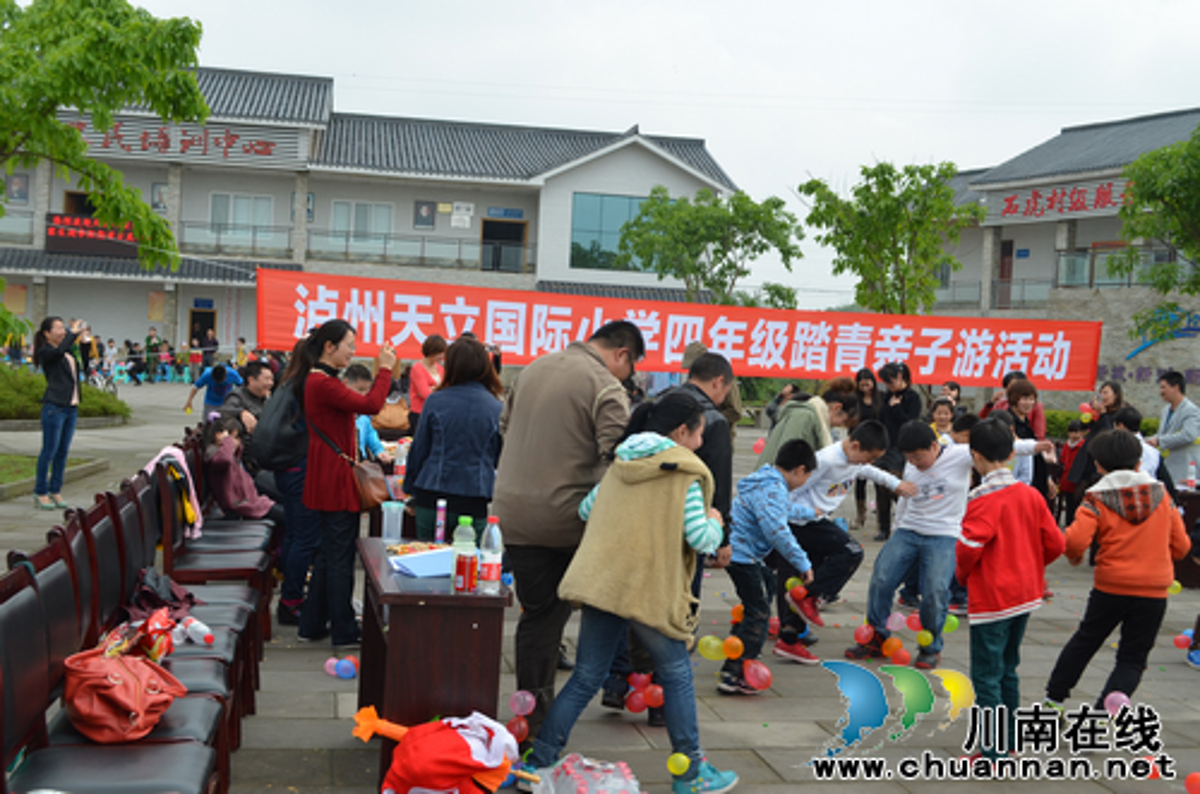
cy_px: 397
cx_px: 600
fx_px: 1297
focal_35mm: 39
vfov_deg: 34.1
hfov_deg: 49.6
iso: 180
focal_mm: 26
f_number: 8
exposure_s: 1/250
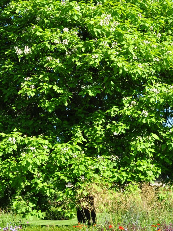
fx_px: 460
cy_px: 84
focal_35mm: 69
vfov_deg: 28.0
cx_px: 69
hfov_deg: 21.3
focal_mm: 22
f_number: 11
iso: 200
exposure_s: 1/200
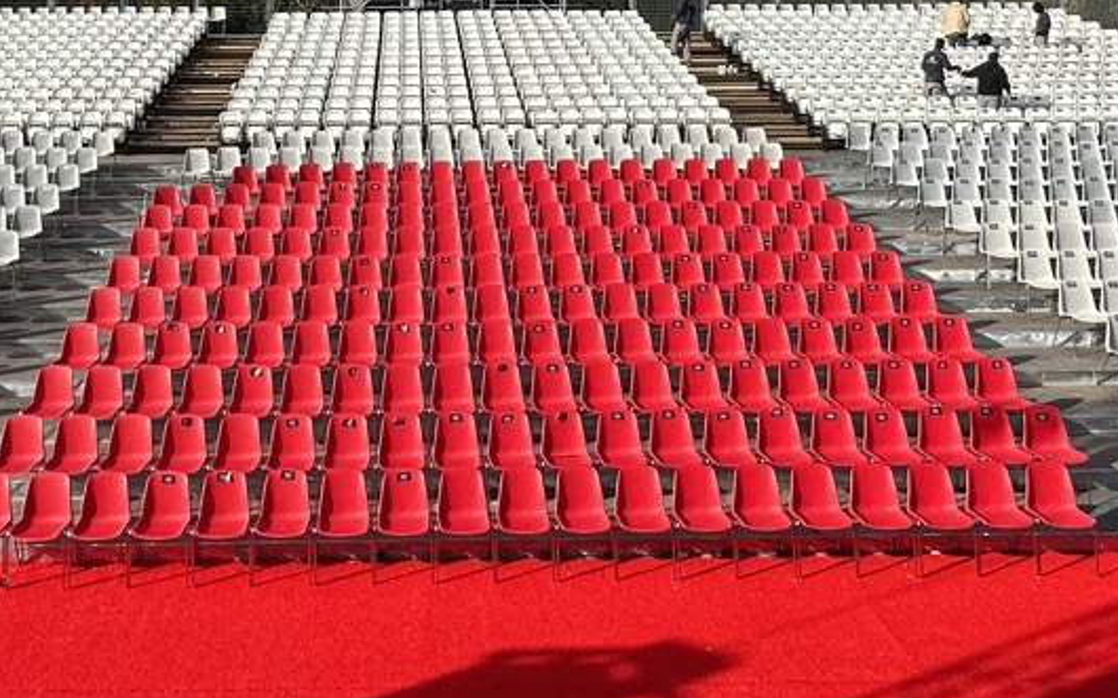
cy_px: 88
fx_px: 1279
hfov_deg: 46.8
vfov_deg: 29.4
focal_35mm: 42
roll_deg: +0.2
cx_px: 430
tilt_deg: -2.7
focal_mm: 2.22
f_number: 2.2
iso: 50
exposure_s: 1/2451
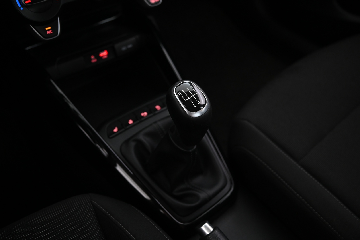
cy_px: 120
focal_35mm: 35
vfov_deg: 37.8
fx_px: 350
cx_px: 180
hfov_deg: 54.5
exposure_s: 1/13
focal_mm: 35
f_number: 4
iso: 2000
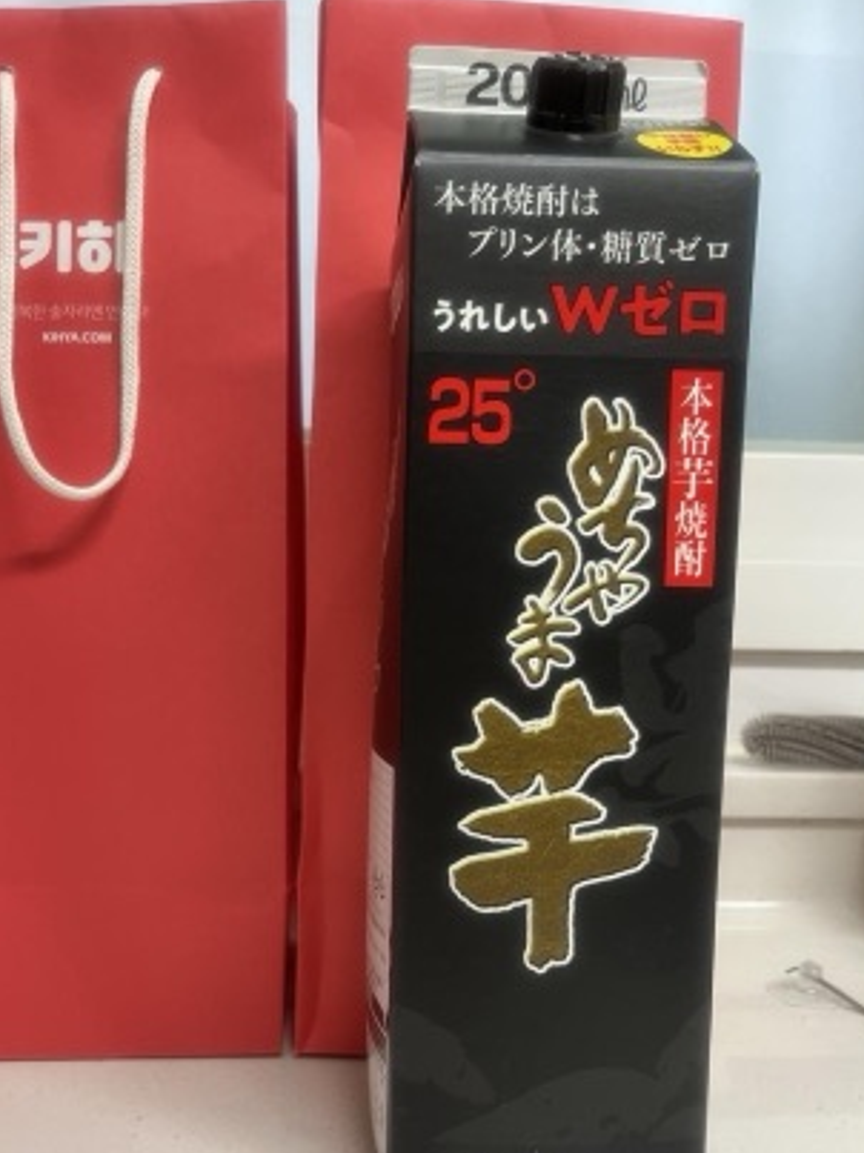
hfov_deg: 45.3
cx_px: 366
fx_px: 1032
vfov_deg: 58.2
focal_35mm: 31
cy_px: 649
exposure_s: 1/60
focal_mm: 5.1
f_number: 1.6
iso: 125
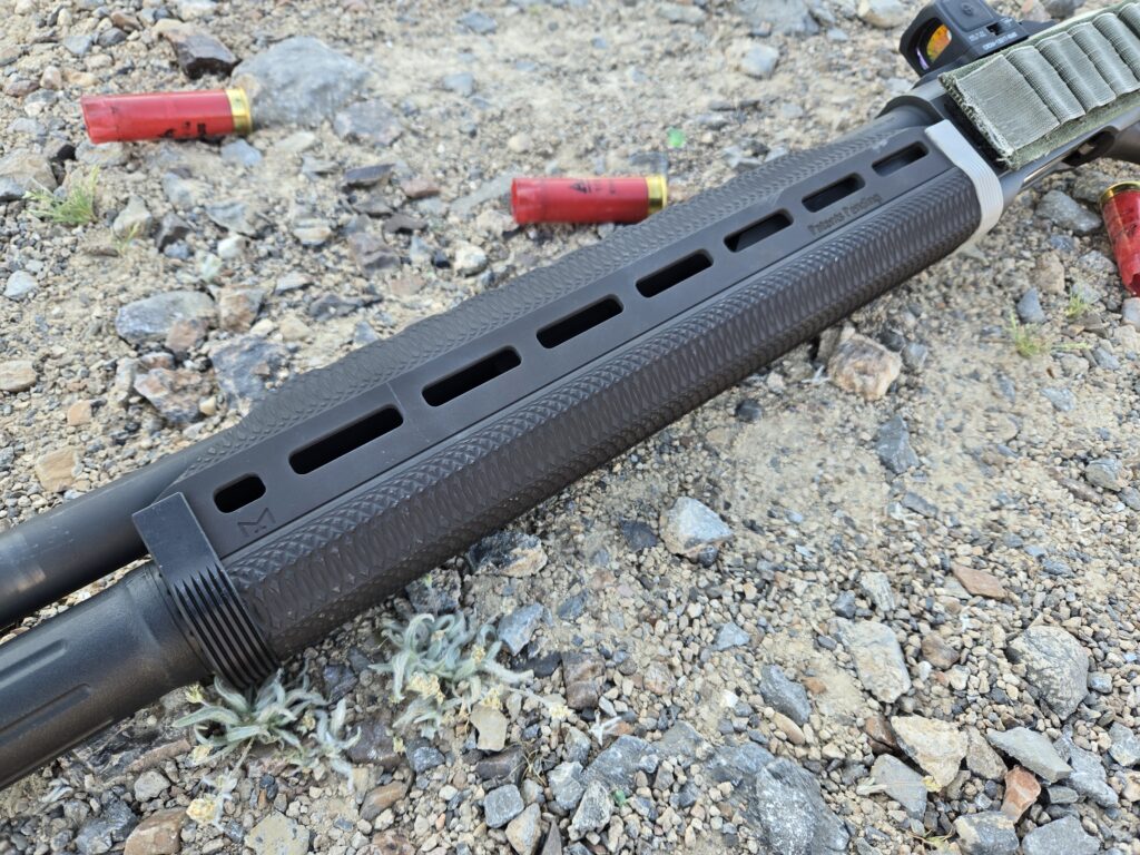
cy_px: 428
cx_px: 570
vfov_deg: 58.9
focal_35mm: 23
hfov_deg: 73.9
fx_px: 757
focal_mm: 5.4
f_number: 1.8
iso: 64
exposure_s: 1/180
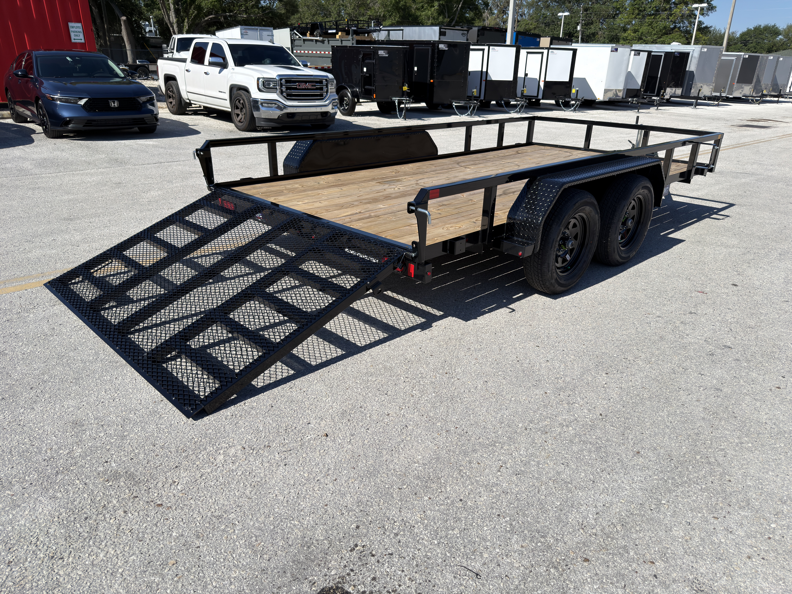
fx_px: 549
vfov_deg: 56.8
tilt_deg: -23.4
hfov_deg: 71.6
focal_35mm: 24
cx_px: 396
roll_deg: -0.9
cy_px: 297
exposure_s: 1/5882
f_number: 1.78
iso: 64
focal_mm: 6.76
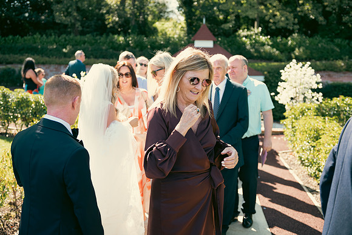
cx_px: 176
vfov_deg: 30.5
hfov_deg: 44.5
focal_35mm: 44
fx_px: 430
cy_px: 118
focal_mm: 44
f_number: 3.5
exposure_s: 1/250
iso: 125
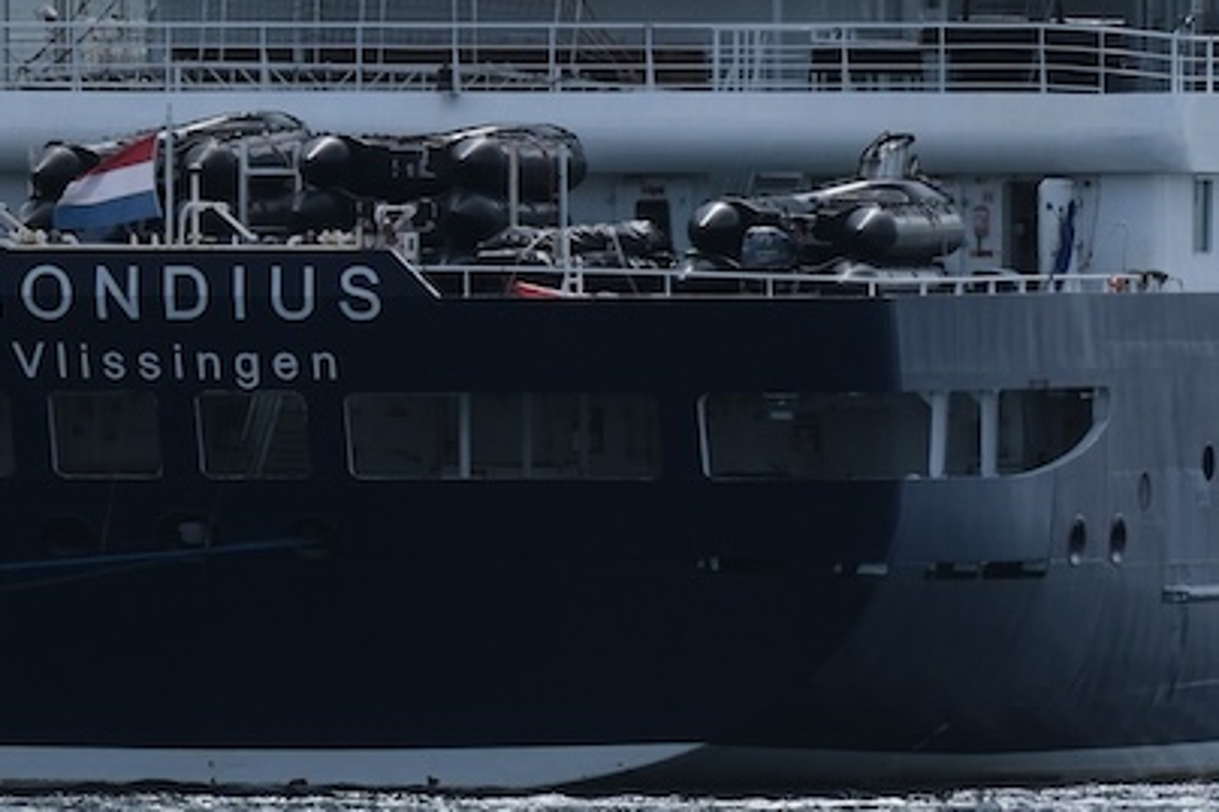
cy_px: -260
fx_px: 42239
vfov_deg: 1.1
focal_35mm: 1248
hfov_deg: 1.7
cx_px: 1074
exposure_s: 1/2500
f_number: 5.6
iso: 400
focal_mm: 280
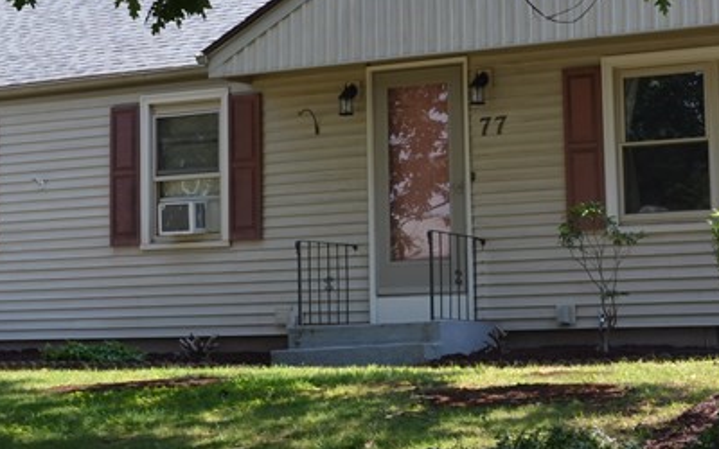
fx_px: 1842
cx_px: 424
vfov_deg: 13.8
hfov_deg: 22.1
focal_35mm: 94
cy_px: 76
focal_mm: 24
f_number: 5.6
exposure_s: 1/125
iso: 100
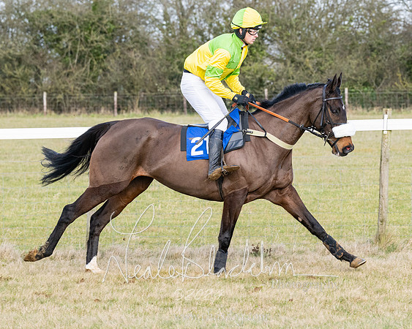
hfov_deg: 8.2
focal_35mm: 236
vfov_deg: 6.6
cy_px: 186
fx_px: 2874
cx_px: 279
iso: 400
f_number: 5
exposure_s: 1/800
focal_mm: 115
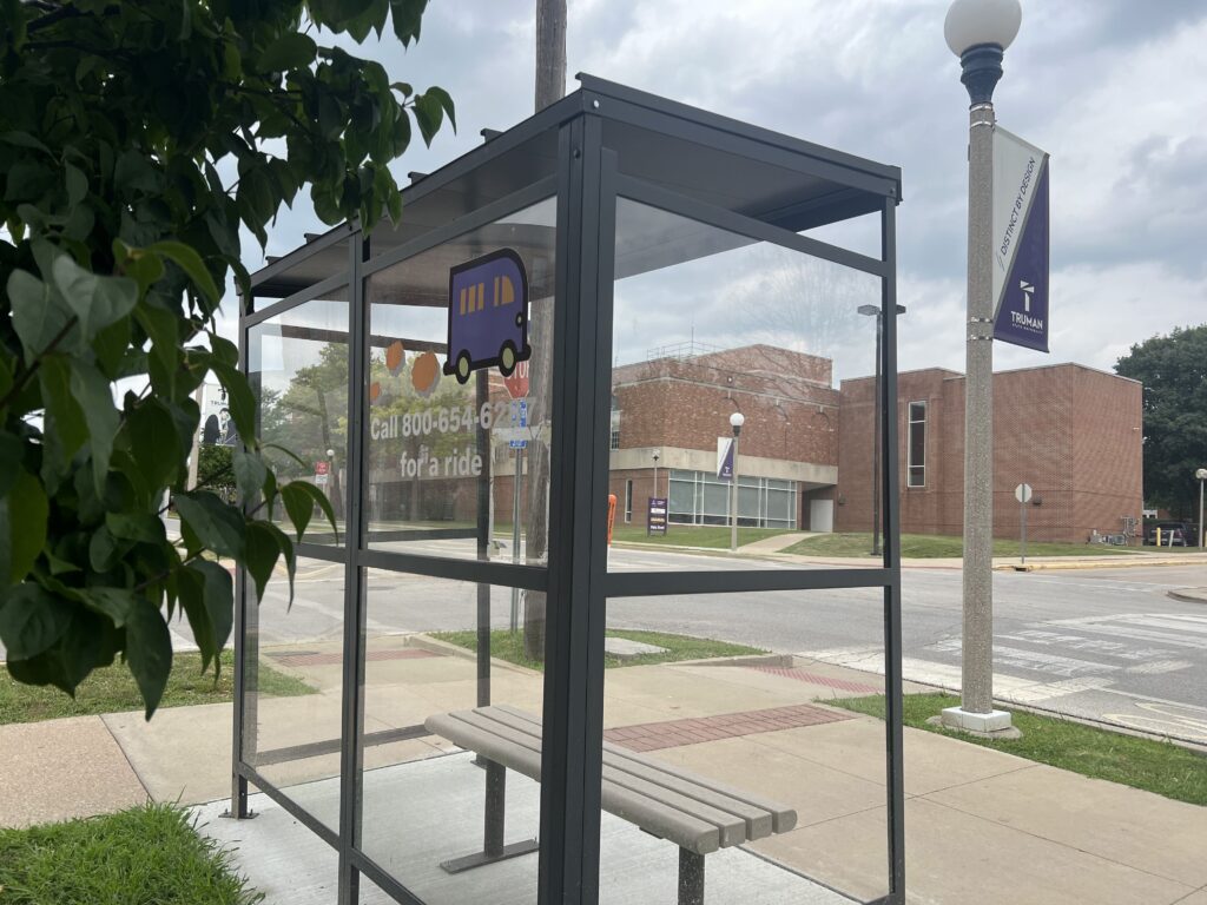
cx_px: 604
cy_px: 452
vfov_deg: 53.1
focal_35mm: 26
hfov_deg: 67.3
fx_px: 907
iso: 50
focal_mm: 5.7
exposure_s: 1/2632
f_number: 1.5
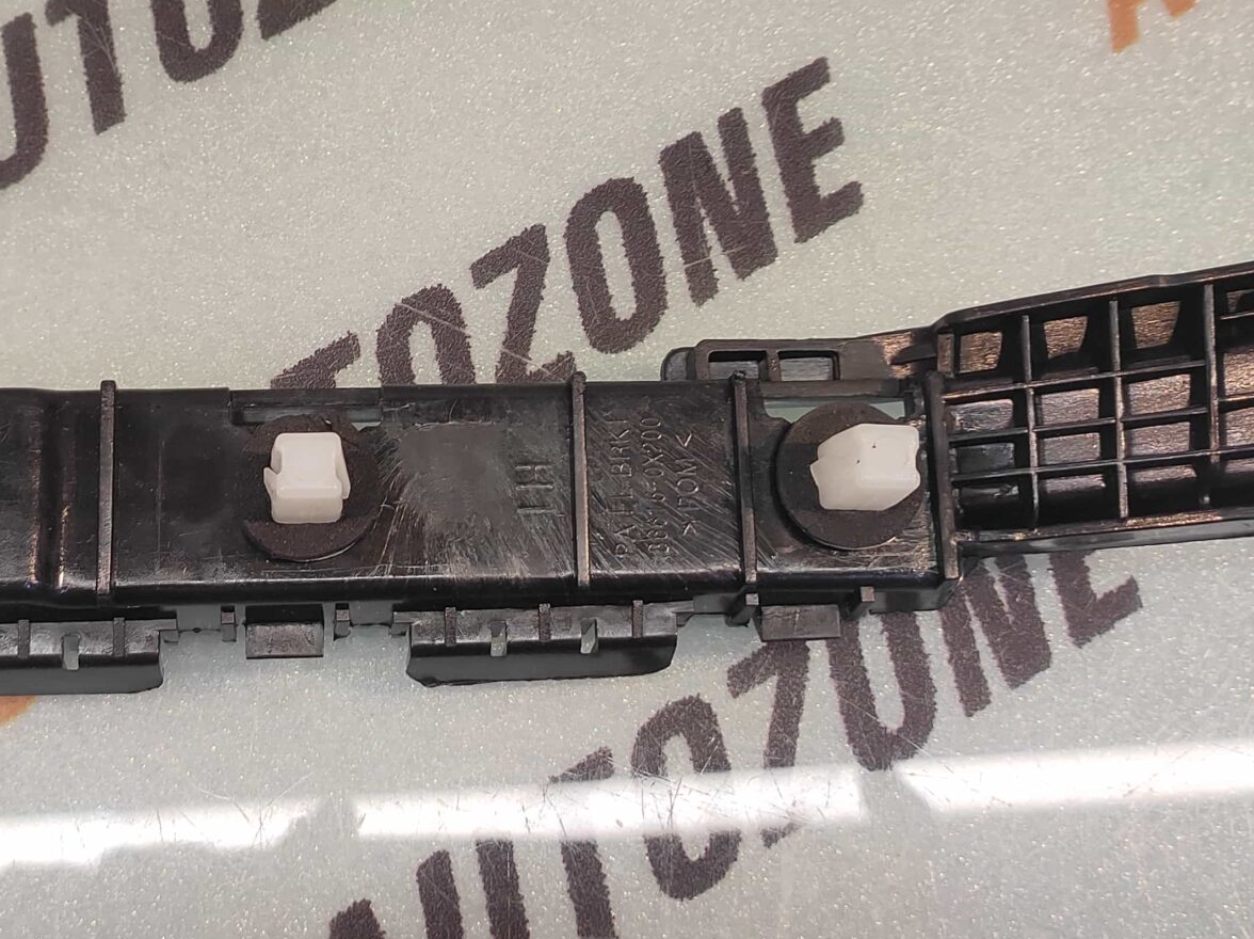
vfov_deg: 38.3
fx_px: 1339
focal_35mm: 37
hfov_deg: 48.7
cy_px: 344
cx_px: 350
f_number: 1.79
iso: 124
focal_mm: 4.74
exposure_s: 1/33
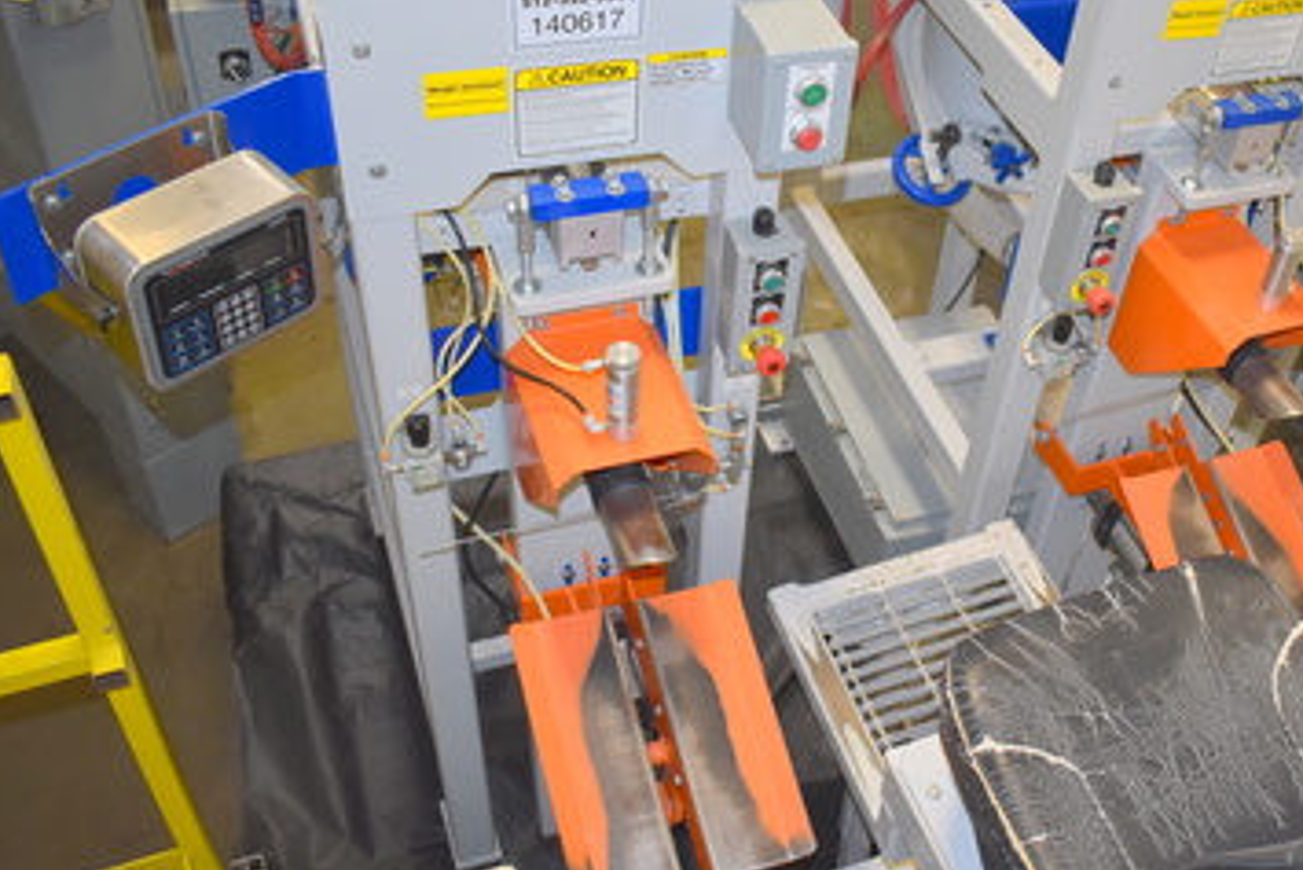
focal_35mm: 38
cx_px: 881
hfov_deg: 49.7
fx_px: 1376
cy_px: 428
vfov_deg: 35.1
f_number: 3.5
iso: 800
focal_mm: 18
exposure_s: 1/160
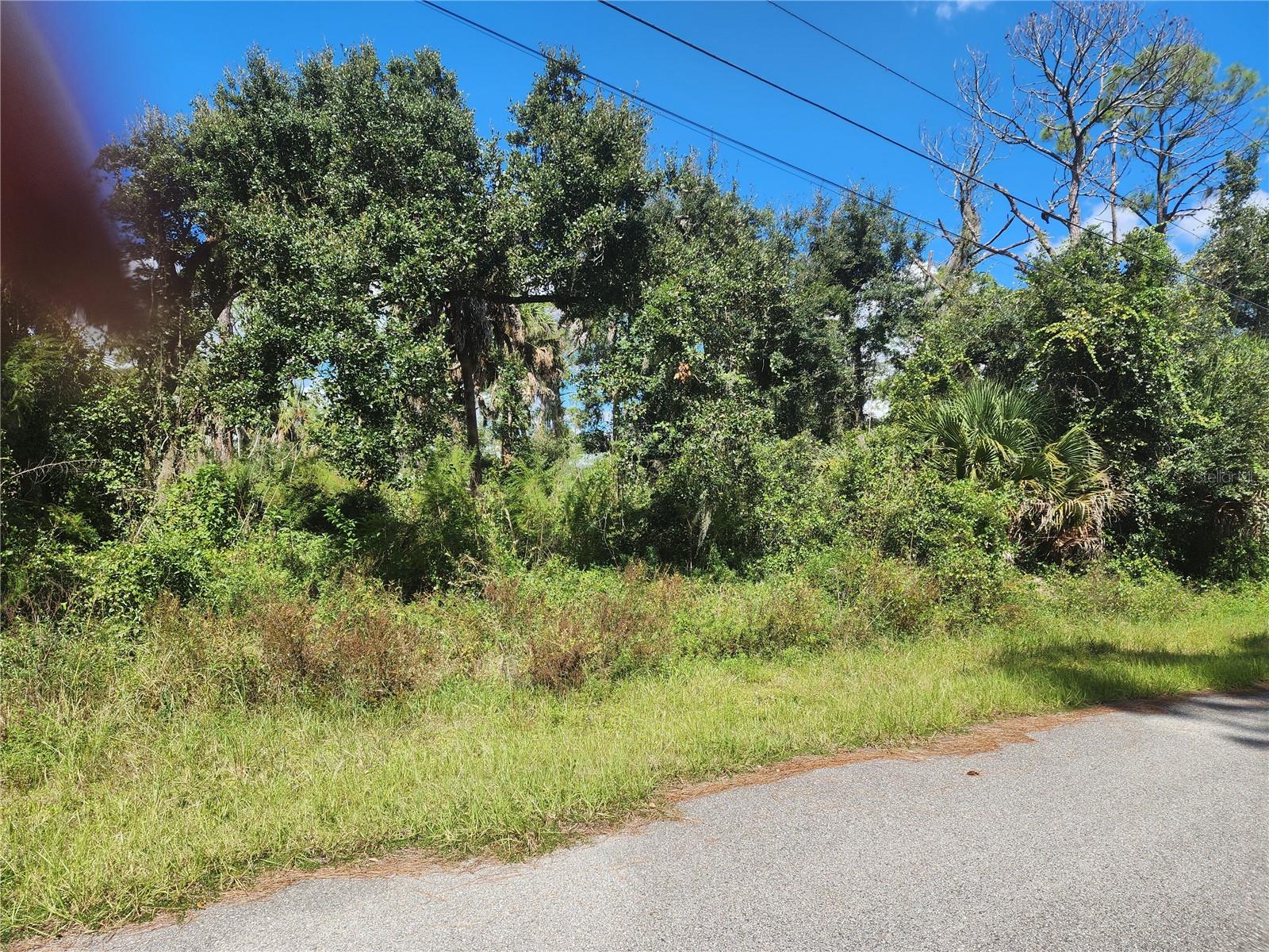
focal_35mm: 23
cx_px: 634
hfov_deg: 73.9
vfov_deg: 58.9
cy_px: 476
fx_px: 843
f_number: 1.8
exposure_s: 1/722
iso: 12
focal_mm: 6.4
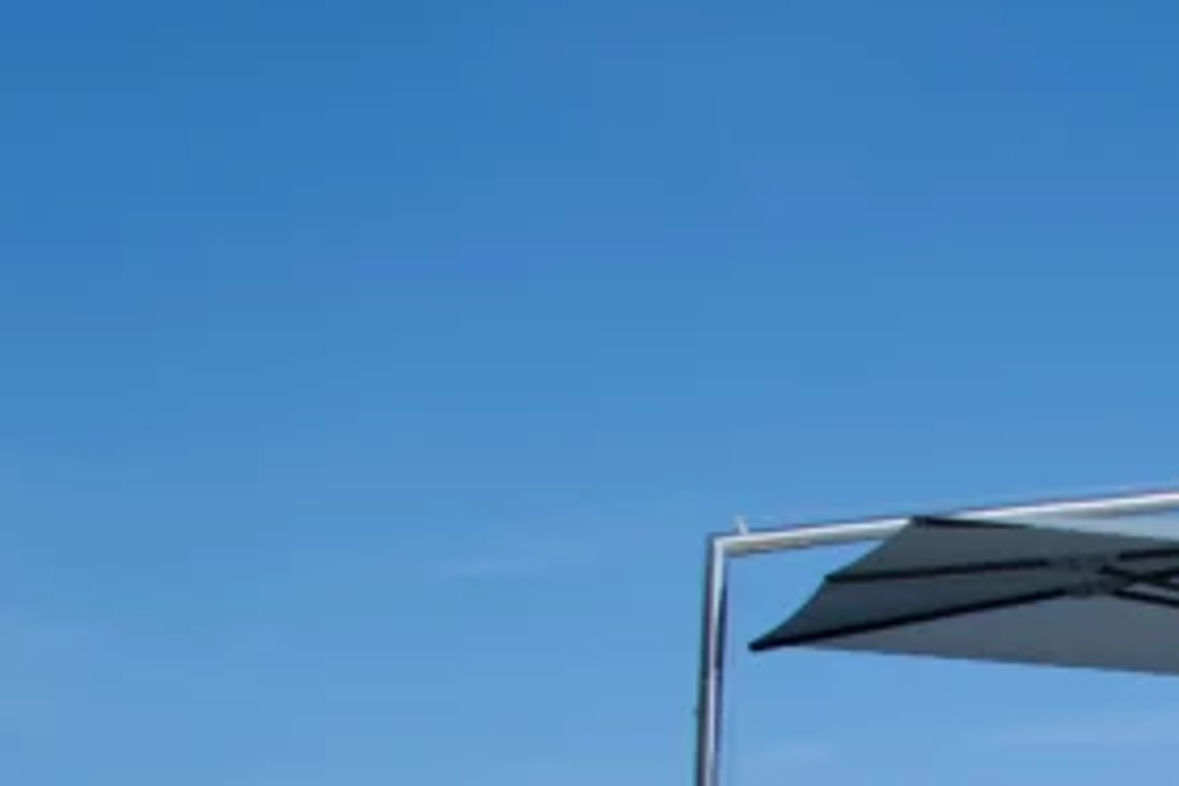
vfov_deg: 14.4
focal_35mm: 88
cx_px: 1948
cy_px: 1198
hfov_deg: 19.1
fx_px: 2882
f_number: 5
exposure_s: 1/1000
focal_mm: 24
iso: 100
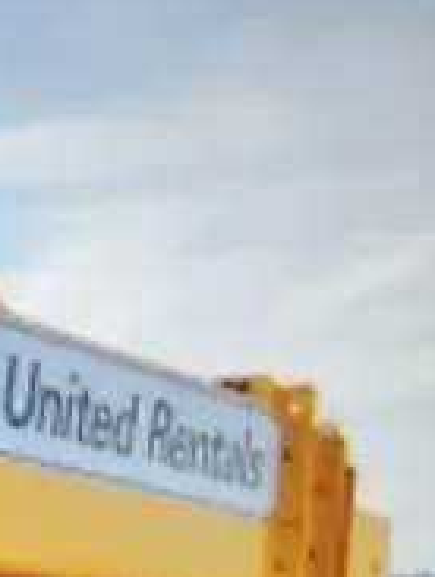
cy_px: 1042
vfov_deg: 16.0
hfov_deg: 12.7
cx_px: -403
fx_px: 1736
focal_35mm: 104
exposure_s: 1/60
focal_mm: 4.3
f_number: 2.4
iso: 250
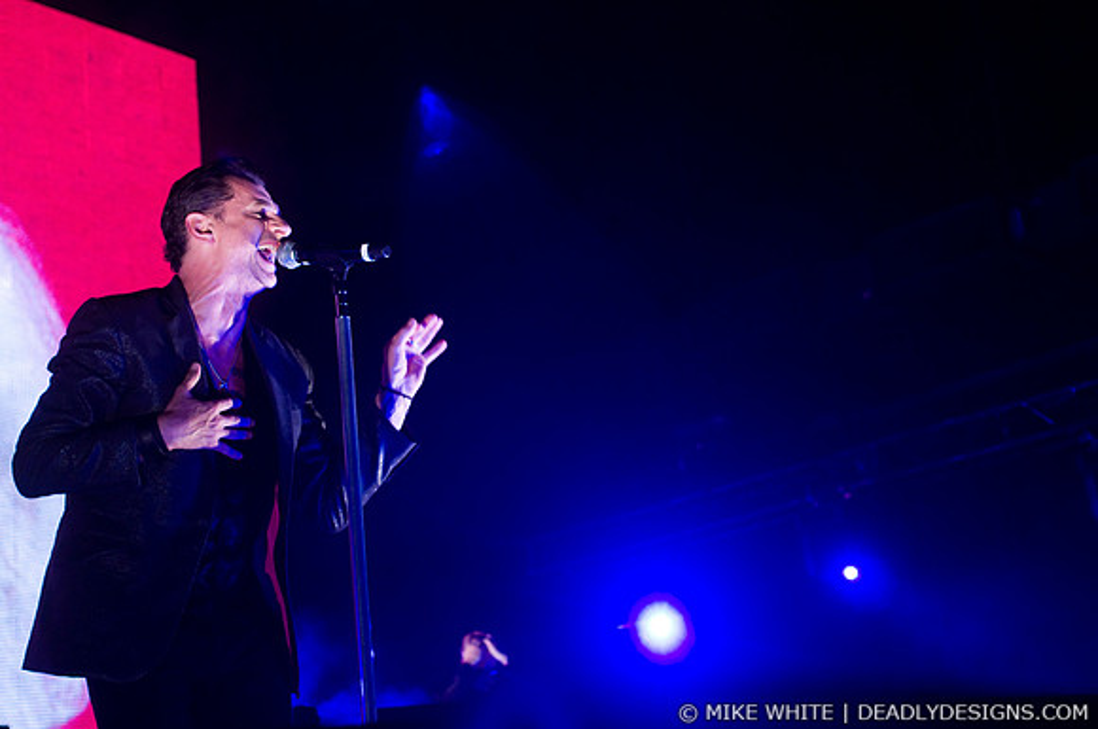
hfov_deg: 30.6
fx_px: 2010
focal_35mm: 66
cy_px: 364
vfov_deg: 20.6
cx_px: 549
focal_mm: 44
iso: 800
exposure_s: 1/160
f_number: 4
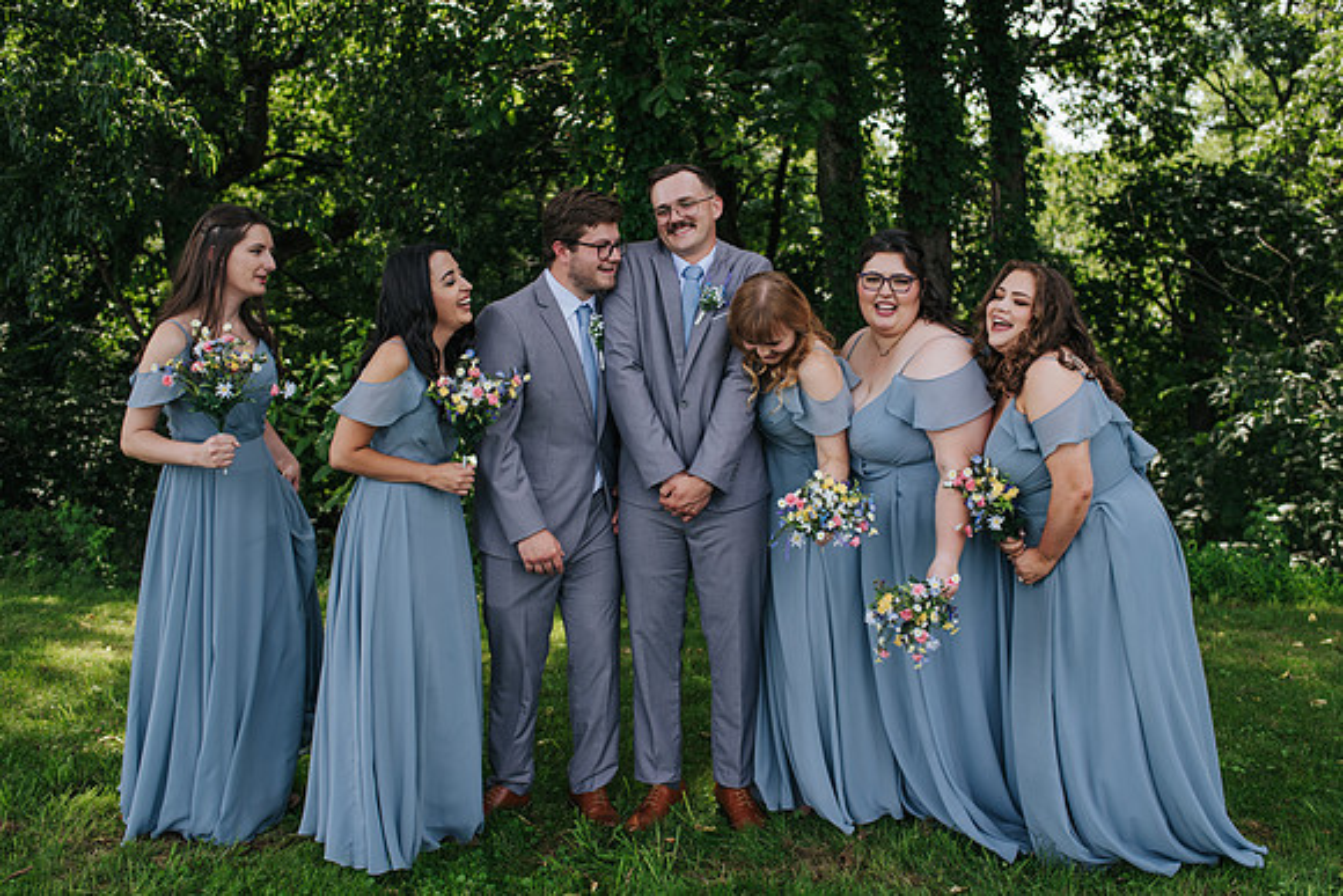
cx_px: 700
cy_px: 448
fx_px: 1400
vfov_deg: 35.5
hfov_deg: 51.2
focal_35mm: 38
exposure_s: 1/400
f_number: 3.2
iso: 125
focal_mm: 35
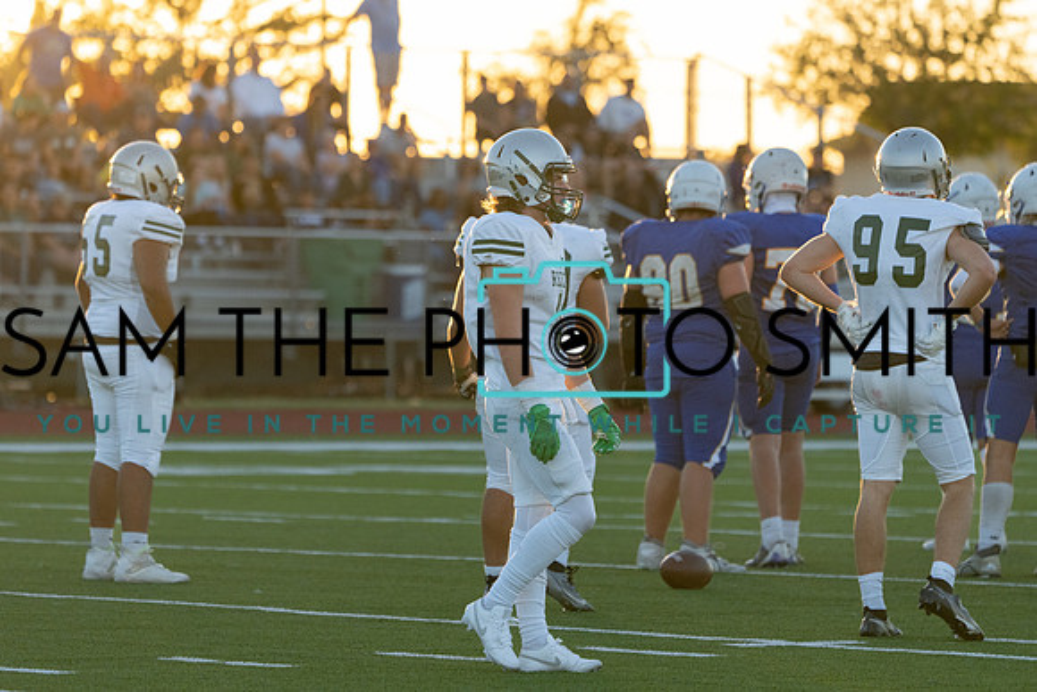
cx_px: 488
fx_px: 8355
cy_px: 326
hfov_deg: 7.1
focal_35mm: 290
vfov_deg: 4.7
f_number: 5.6
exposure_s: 1/1250
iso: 2000
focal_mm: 274
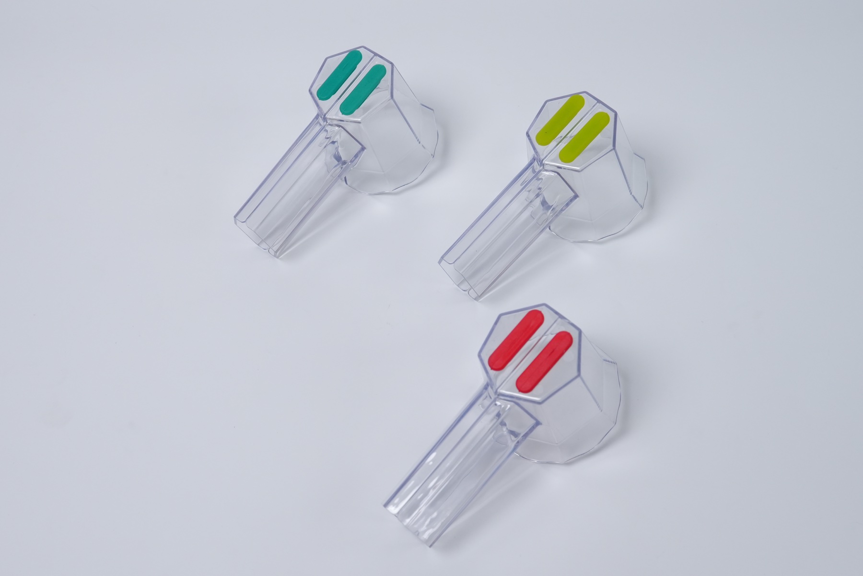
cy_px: 288
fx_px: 1151
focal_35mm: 48
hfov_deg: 41.1
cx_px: 432
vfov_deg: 28.1
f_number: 5.6
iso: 800
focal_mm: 32
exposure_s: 1/250
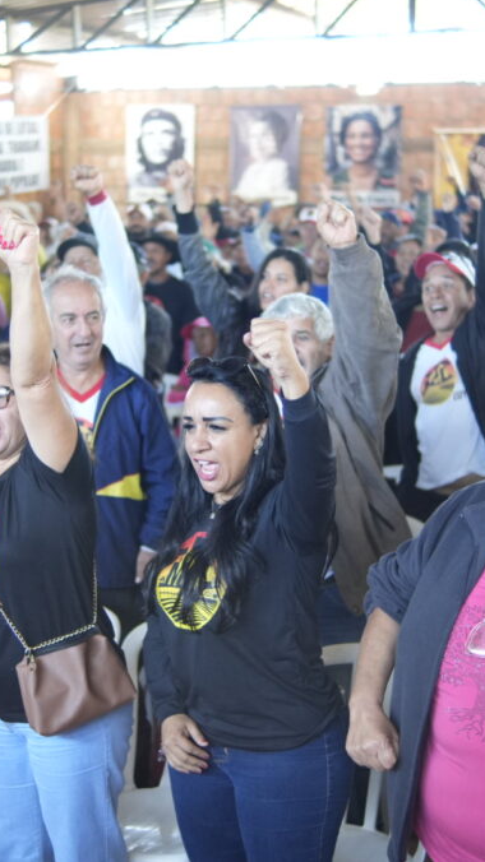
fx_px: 1253
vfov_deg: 38.0
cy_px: 427
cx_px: 213
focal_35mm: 55
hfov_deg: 21.9
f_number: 1.4
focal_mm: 23
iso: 1000
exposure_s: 1/200
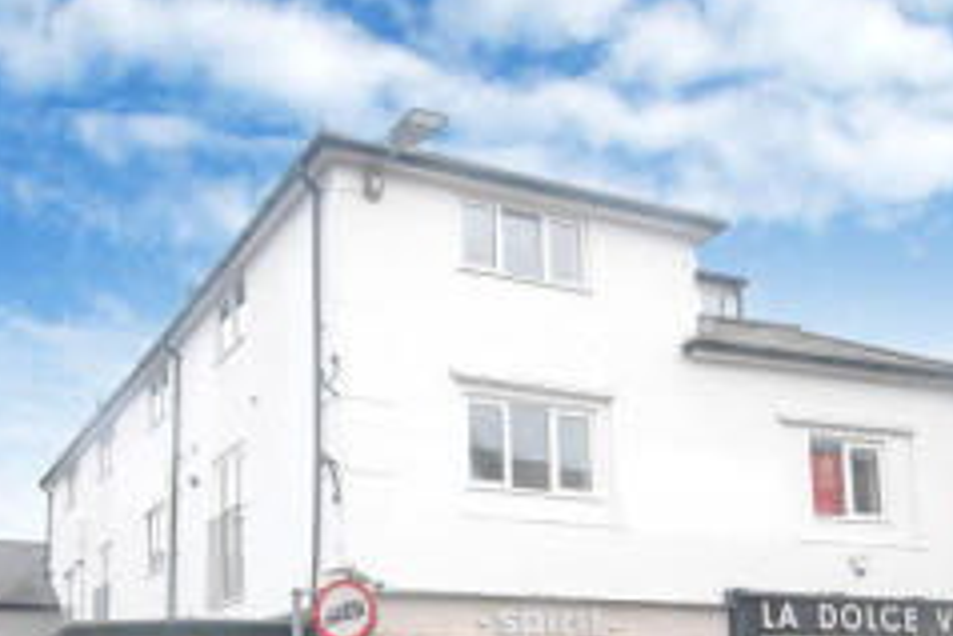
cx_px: 280
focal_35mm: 42
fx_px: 1112
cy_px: 614
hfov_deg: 45.3
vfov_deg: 30.1
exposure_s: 1/60
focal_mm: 14
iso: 1600
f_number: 7.1
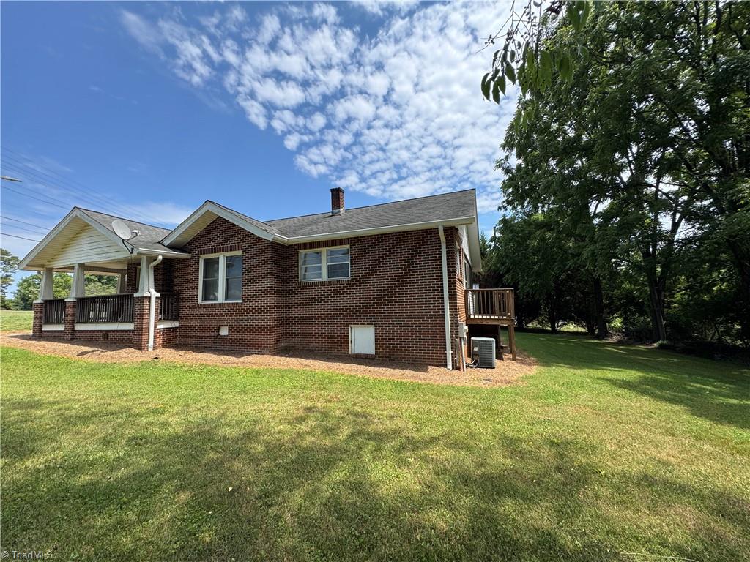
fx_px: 303
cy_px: 281
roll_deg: +1.8
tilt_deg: +5.4
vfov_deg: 85.7
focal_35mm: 14
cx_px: 375
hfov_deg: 102.1
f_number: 2.2
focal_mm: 2.22
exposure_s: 1/1020
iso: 50
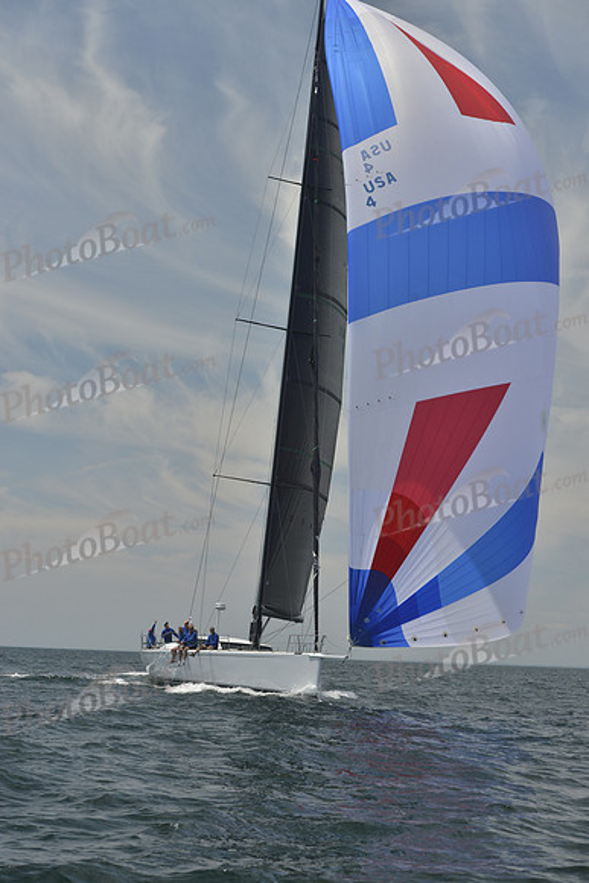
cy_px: 442
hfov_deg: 19.5
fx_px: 1717
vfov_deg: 28.8
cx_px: 294
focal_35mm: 70
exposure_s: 1/800
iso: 400
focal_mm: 70
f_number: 8
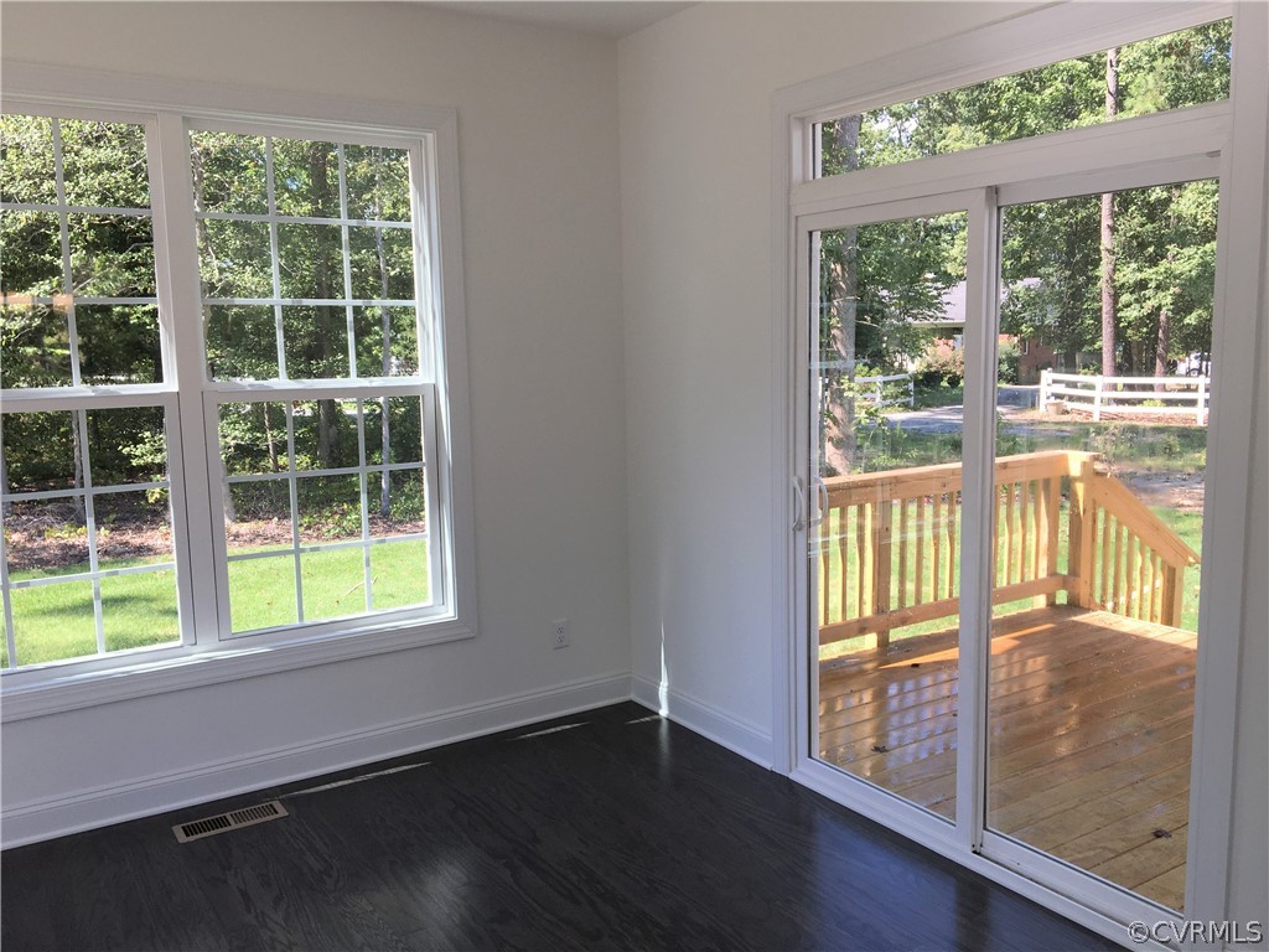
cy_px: 476
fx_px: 1063
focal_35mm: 29
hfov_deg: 61.7
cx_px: 634
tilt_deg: -7.2
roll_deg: +2.1
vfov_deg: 48.2
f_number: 2.2
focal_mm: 4.15
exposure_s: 1/295
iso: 25
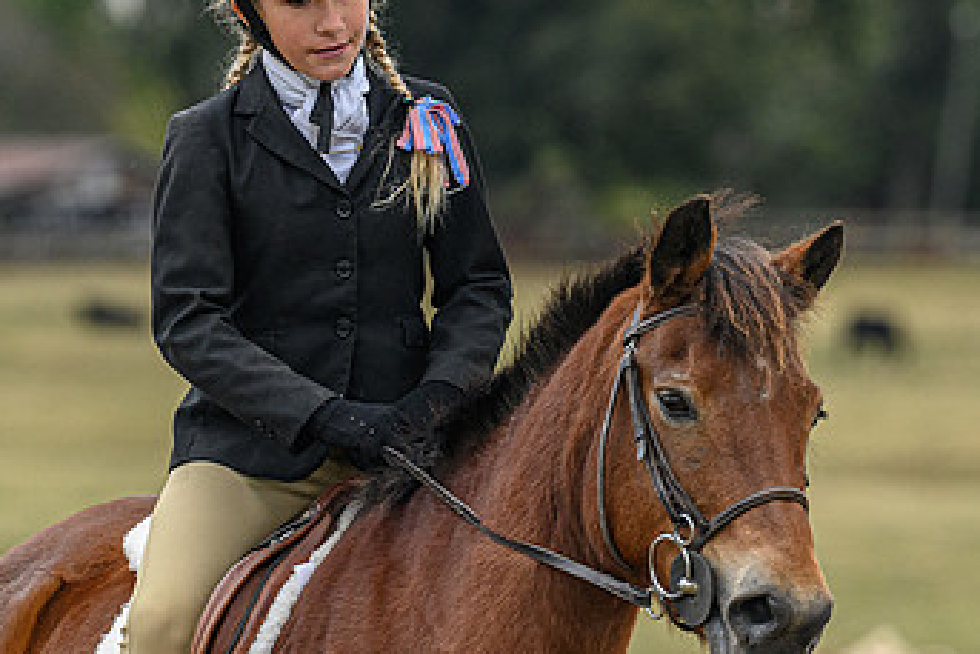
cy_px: 589
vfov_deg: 3.0
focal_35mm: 459
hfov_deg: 4.5
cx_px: 554
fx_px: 12500
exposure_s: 1/800
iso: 500
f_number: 3.5
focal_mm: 175
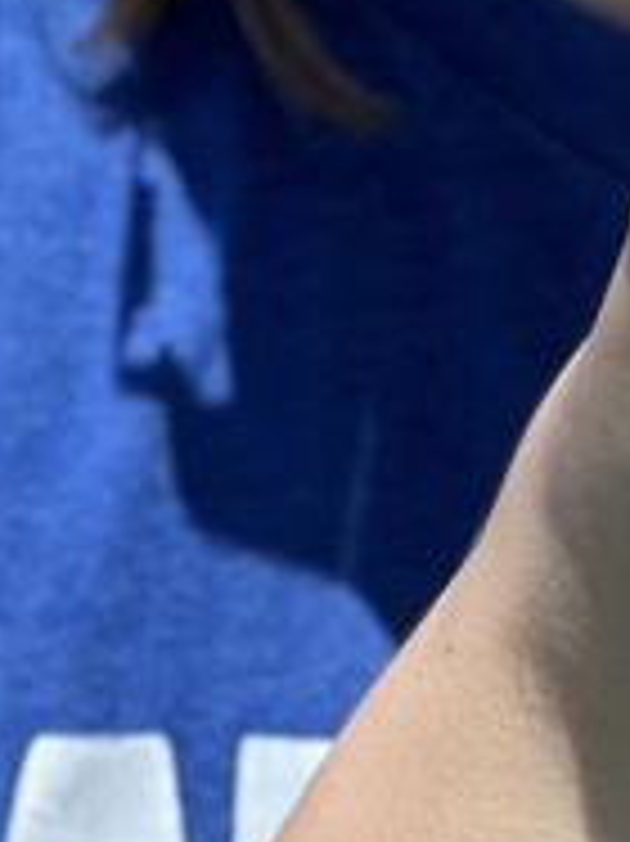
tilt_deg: -8.7
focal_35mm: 421
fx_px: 10228
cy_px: -320
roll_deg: +0.8
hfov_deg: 3.5
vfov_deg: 4.7
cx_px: 1076
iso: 32
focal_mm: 9
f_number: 2.8
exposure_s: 1/389
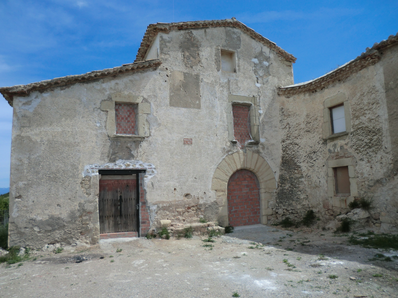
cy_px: 149
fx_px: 310
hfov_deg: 65.3
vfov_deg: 51.4
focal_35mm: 27
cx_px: 199
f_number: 8
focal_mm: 4.9
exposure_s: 1/250
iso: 50
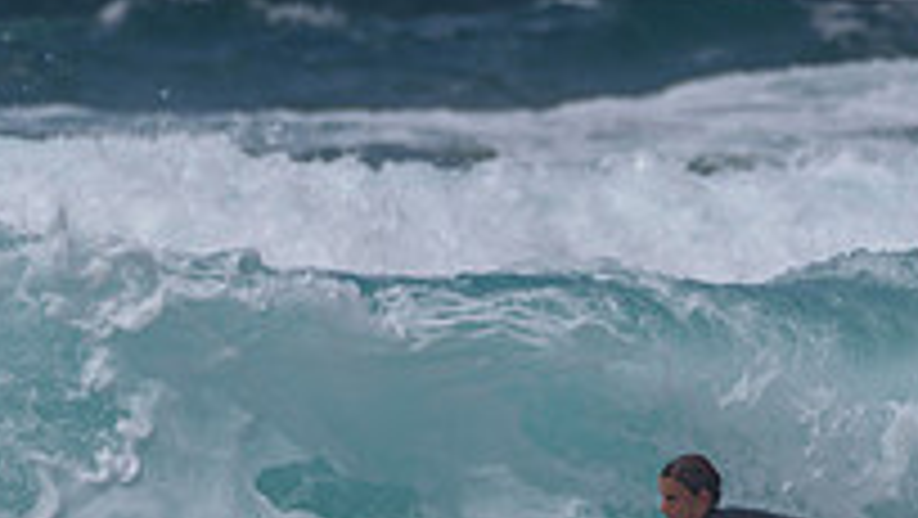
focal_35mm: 1827
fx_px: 44496
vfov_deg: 0.7
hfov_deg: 1.2
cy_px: 542
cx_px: 640
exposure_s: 1/2000
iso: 64
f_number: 5.6
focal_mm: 500
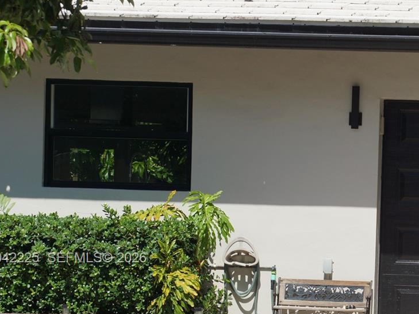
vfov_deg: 7.8
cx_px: 428
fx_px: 2299
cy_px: 259
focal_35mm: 190
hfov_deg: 10.3
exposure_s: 1/400
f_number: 9
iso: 100
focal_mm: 60
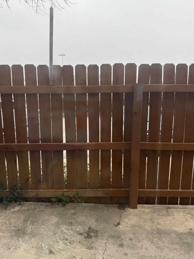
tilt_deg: -9.3
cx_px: 92
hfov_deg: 53.0
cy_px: 122
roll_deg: -1.8
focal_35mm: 26
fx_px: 194
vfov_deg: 67.2
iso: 80
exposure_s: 1/459
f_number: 1.78
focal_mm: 6.76
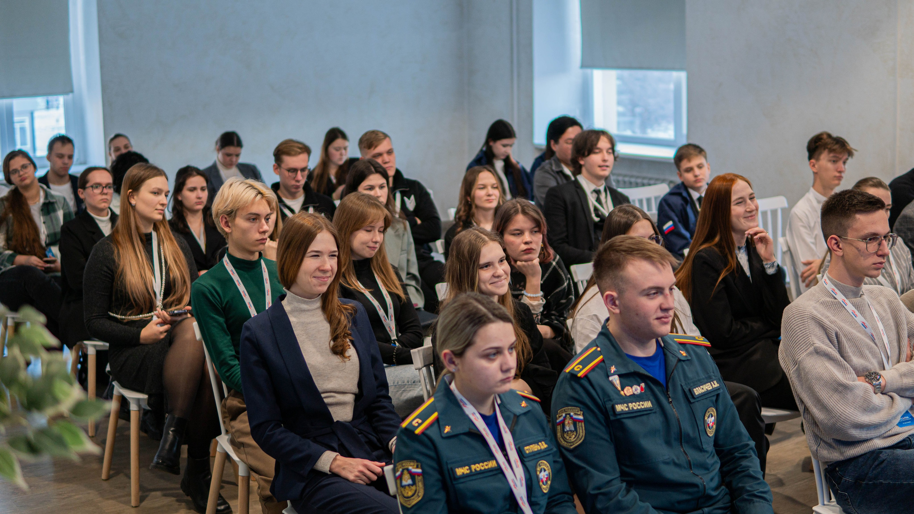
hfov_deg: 42.0
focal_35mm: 49
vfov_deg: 24.4
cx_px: 456
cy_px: 247
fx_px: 1191
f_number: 1.4
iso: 125
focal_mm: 30
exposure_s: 1/80
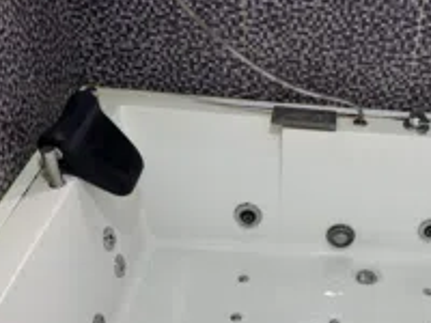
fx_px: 598
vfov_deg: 30.1
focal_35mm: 48
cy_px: 213
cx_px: 345
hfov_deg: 38.2
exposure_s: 1/121
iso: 200
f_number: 1.78
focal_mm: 6.86
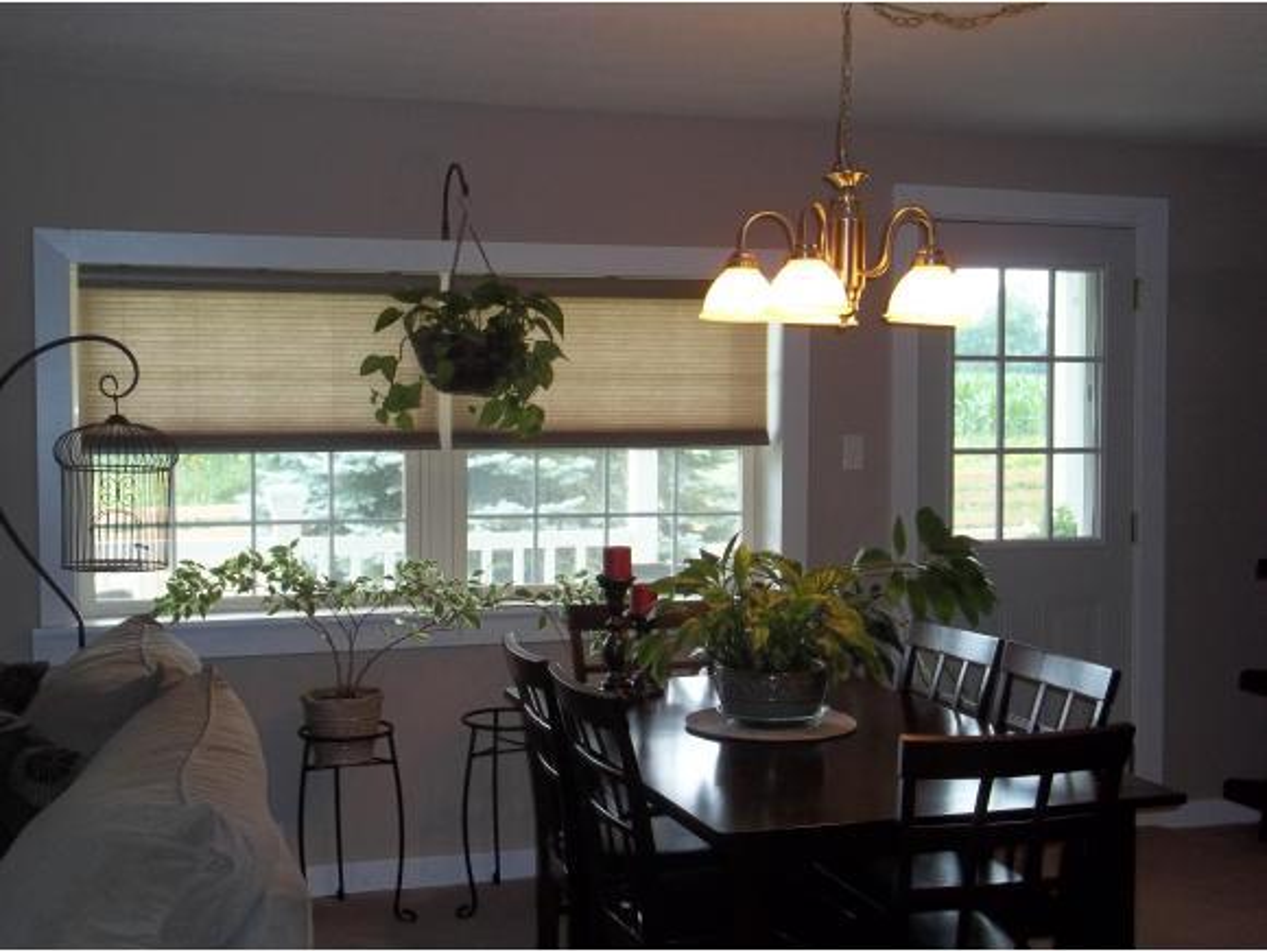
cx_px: 634
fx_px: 1685
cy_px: 476
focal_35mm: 46
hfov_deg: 41.2
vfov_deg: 31.6
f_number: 3.7
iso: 160
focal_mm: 8.3
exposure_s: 1/60
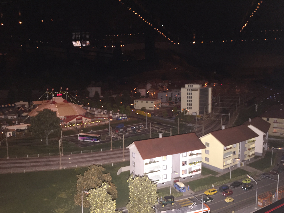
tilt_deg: -7.0
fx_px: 238
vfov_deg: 48.2
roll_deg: -0.7
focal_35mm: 29
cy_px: 106
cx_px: 142
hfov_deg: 61.7
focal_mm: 4.15
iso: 200
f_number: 2.2
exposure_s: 1/17
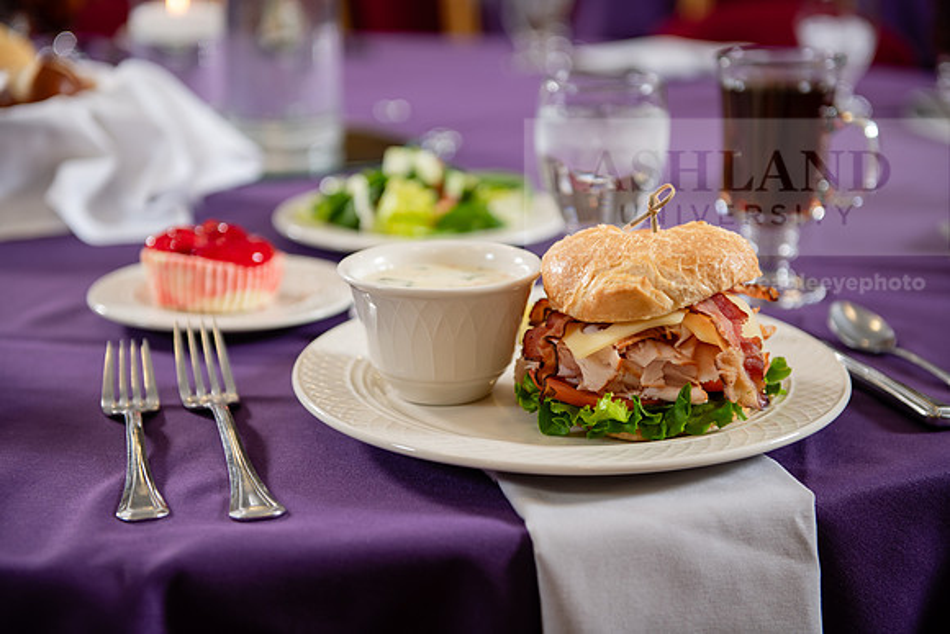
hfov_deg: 32.4
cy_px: 317
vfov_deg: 21.9
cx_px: 475
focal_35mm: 62
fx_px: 1636
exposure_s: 1/160
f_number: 3.2
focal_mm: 62
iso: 250
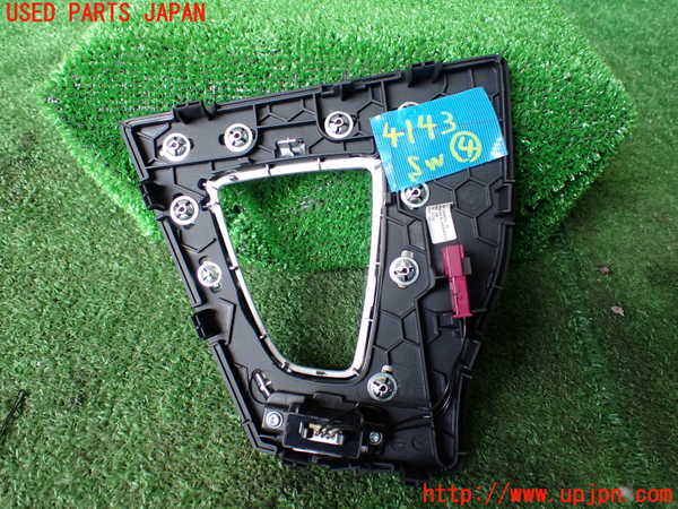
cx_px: 339
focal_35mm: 30
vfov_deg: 46.8
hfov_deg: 60.0
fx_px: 588
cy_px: 254
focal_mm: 5.4
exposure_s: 1/125
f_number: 2.3
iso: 200
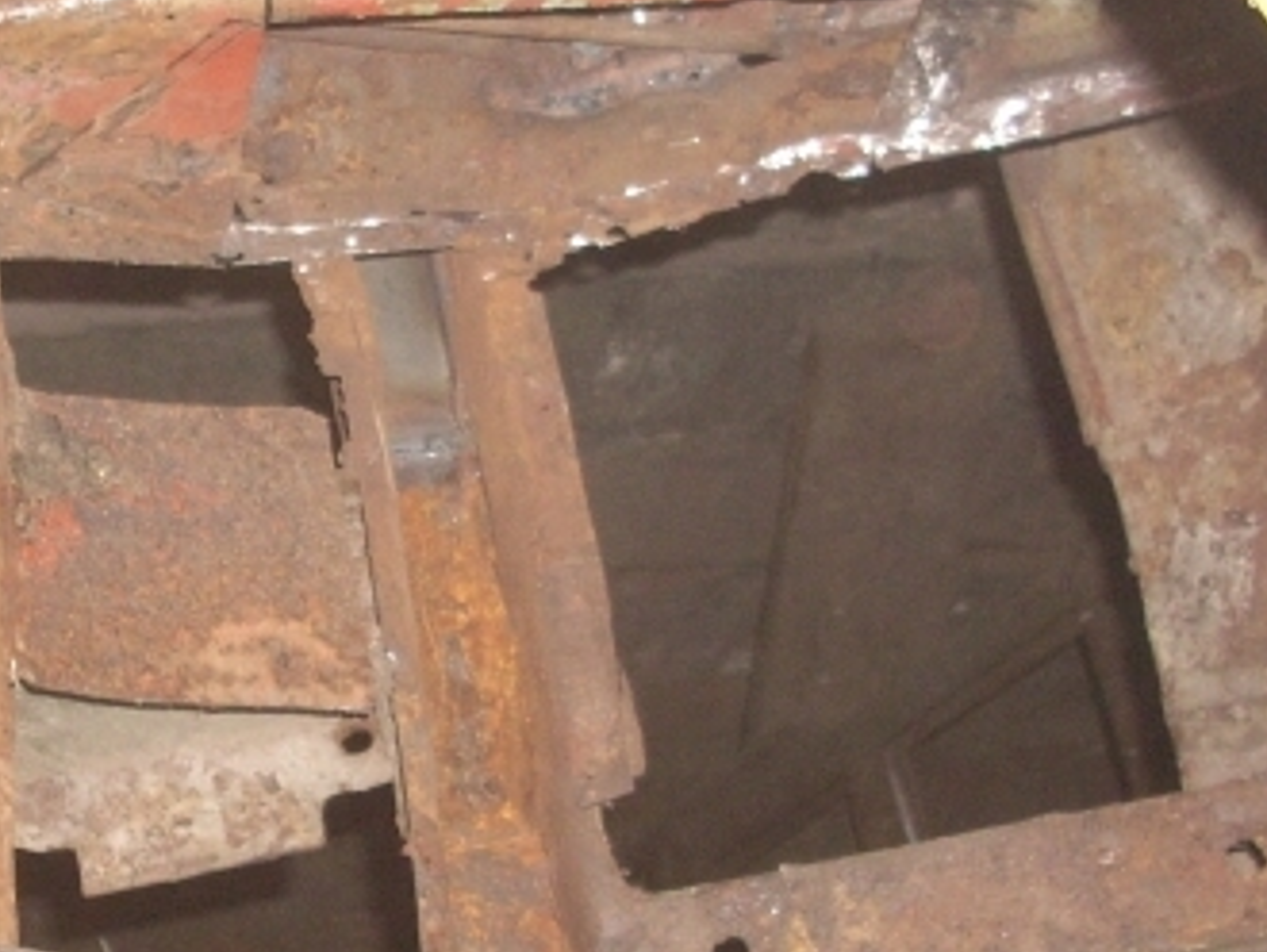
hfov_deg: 22.9
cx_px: 223
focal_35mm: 84
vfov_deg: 17.6
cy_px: 466
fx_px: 3077
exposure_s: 1/60
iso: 200
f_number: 2.8
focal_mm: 6.2
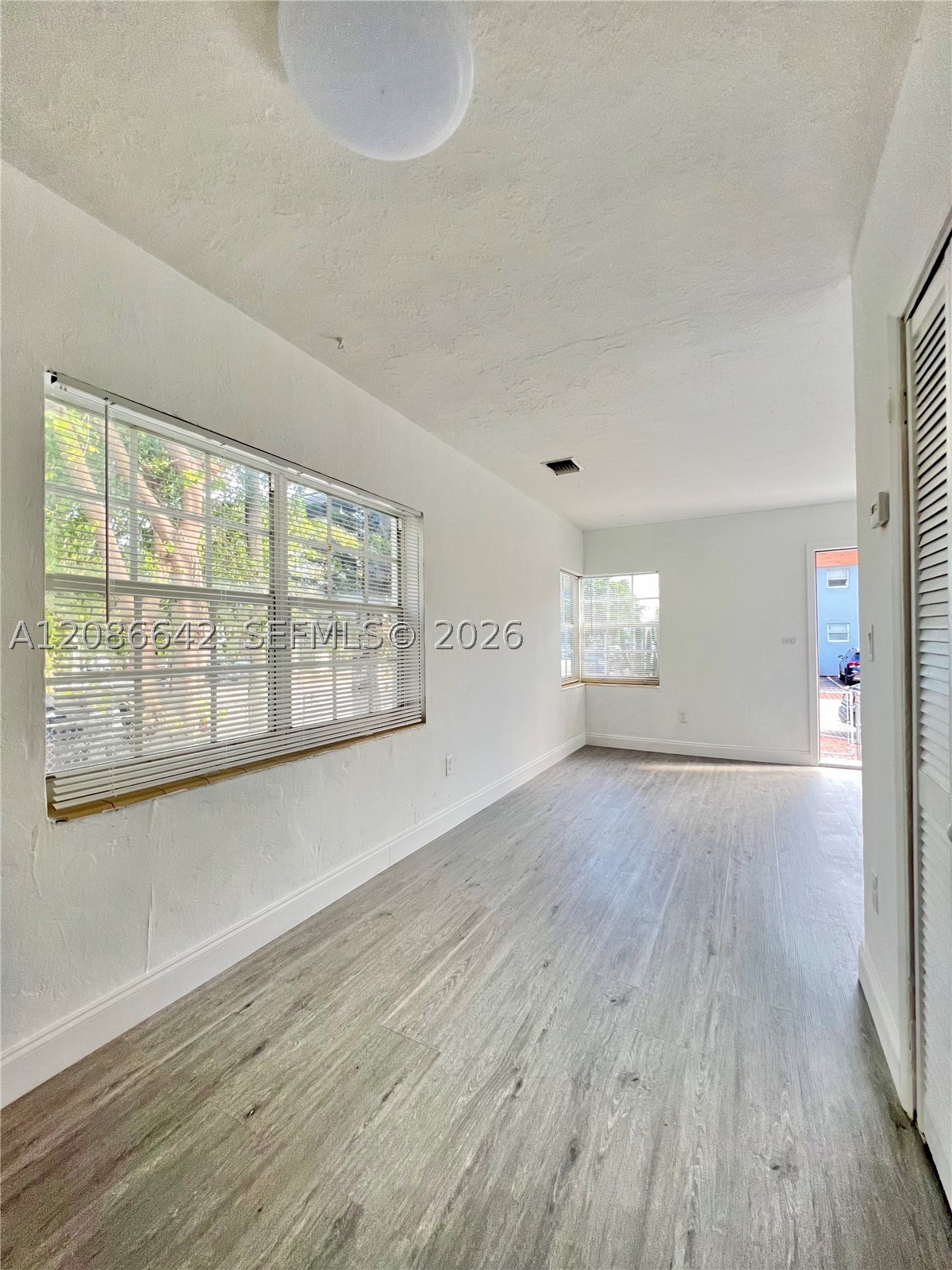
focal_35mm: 13
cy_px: 635
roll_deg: +0.5
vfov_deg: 106.2
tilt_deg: +0.8
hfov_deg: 89.9
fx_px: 477
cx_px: 476
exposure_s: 1/120
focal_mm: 1.57
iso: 100
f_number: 1.8
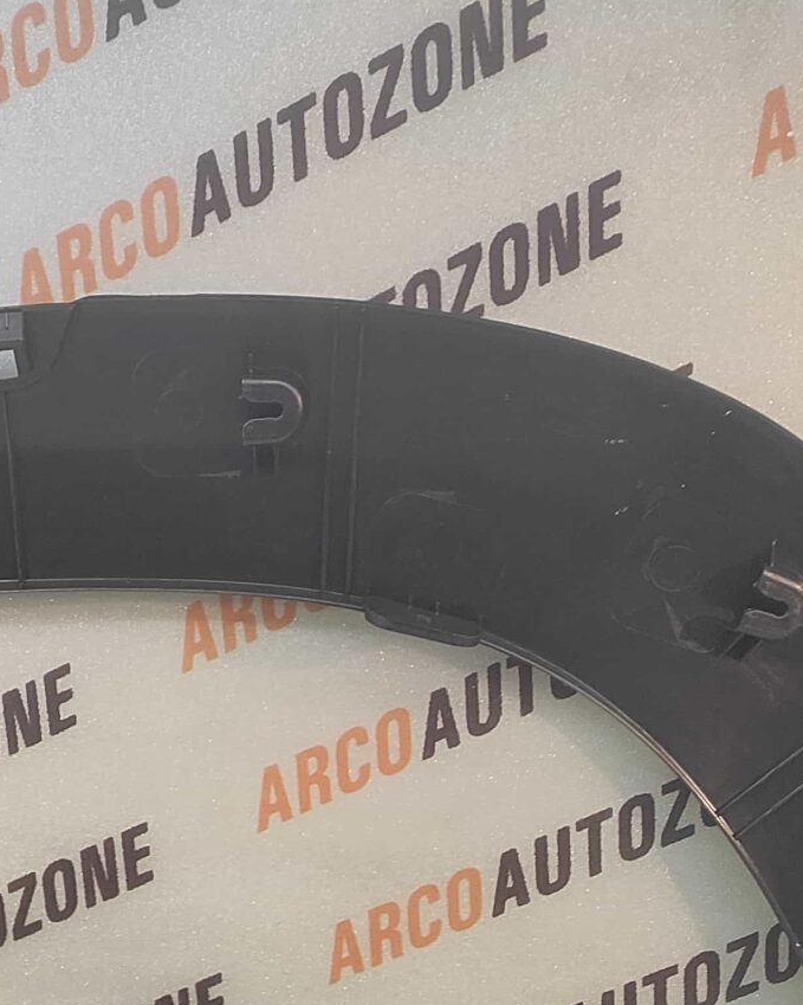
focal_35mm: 50
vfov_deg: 33.3
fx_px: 1486
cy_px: 1065
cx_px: 99
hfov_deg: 29.2
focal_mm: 4.74
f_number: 1.79
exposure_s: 1/33
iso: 190
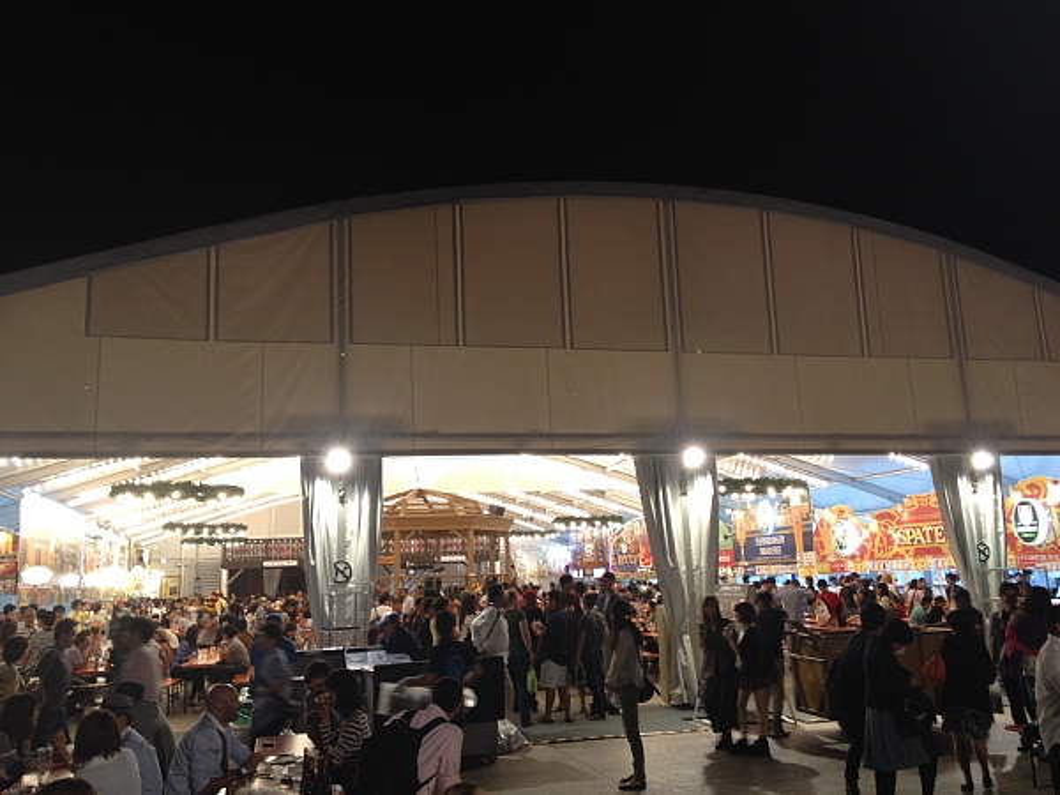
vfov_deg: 40.7
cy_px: 398
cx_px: 530
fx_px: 1072
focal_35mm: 35
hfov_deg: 52.6
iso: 80
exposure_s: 1/20
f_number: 2.4
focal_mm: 4.28
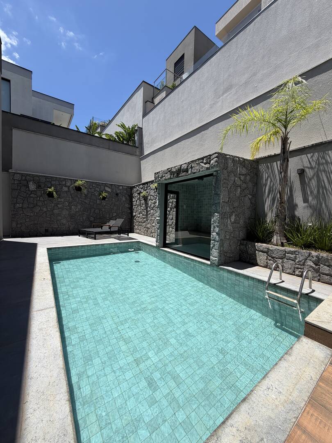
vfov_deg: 102.1
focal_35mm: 14
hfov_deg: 85.7
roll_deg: -0.7
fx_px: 179
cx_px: 166
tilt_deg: -0.2
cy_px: 222
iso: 20
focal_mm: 2.22
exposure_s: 1/876
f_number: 2.2
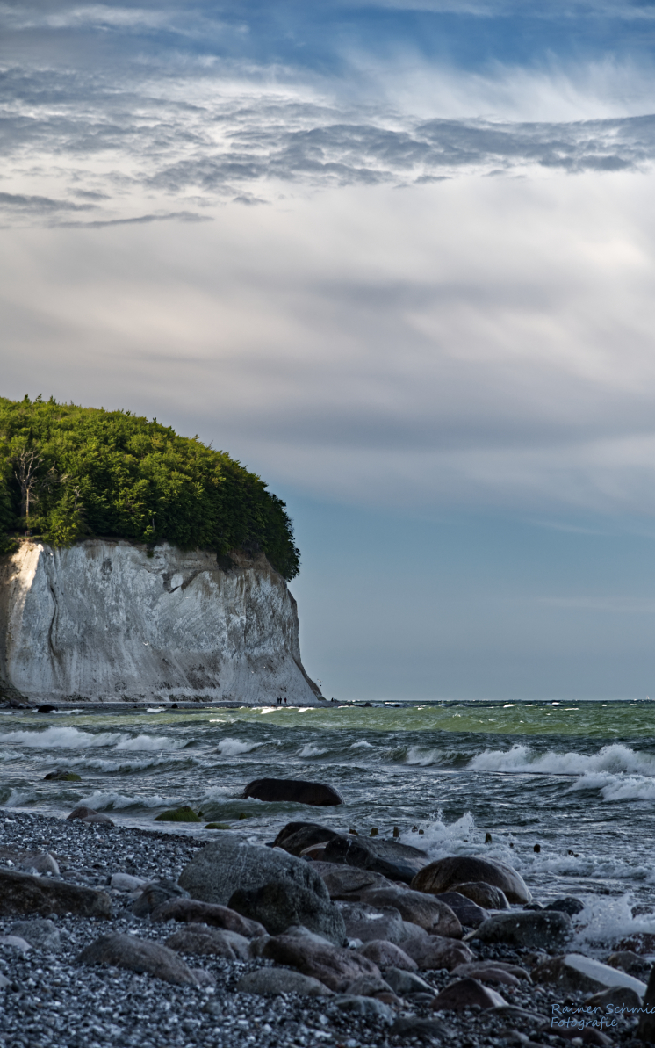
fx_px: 3512
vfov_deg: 17.0
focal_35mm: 123
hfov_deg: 10.7
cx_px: 342
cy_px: 524
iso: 100
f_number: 5
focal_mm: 120
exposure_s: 1/250
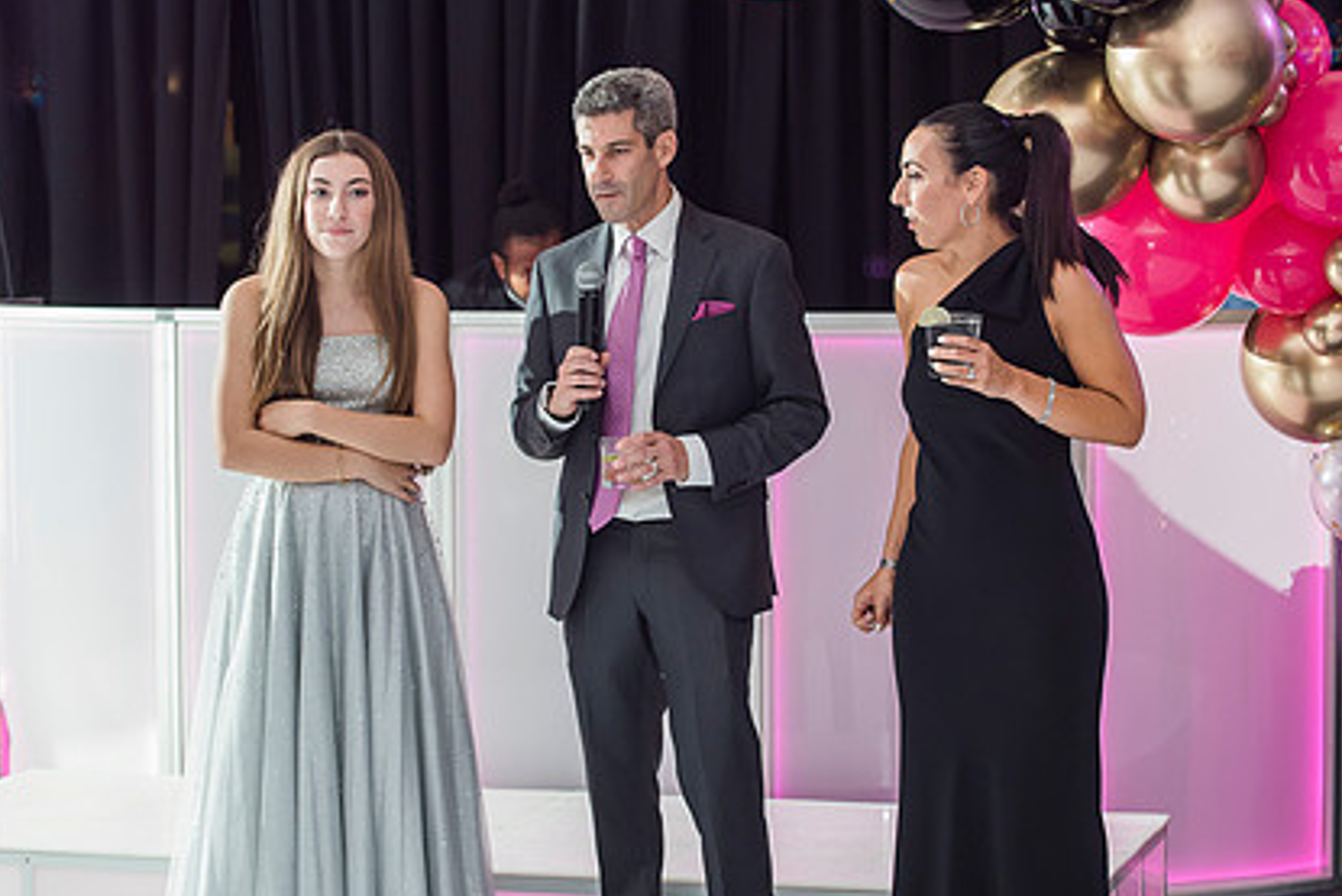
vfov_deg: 12.6
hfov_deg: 18.7
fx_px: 4064
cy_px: 387
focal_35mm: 109
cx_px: 634
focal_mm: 78
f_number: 4
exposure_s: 1/100
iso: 1000
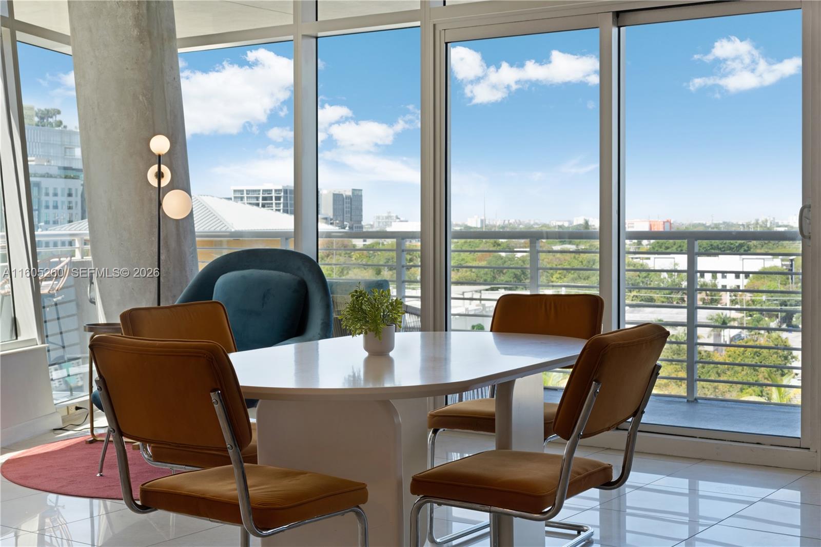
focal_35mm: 55
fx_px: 1254
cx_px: 410
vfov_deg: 24.6
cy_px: 274
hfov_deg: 36.3
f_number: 11
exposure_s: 1/80
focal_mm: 55
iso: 125
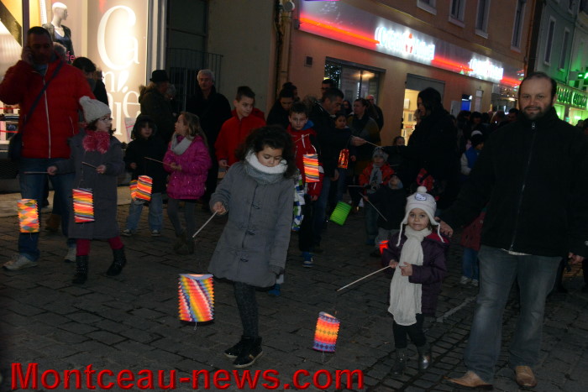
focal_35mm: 44
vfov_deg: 30.5
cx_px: 294
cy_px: 196
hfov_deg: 44.5
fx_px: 719
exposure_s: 1/60
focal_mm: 44
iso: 6400
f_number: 8
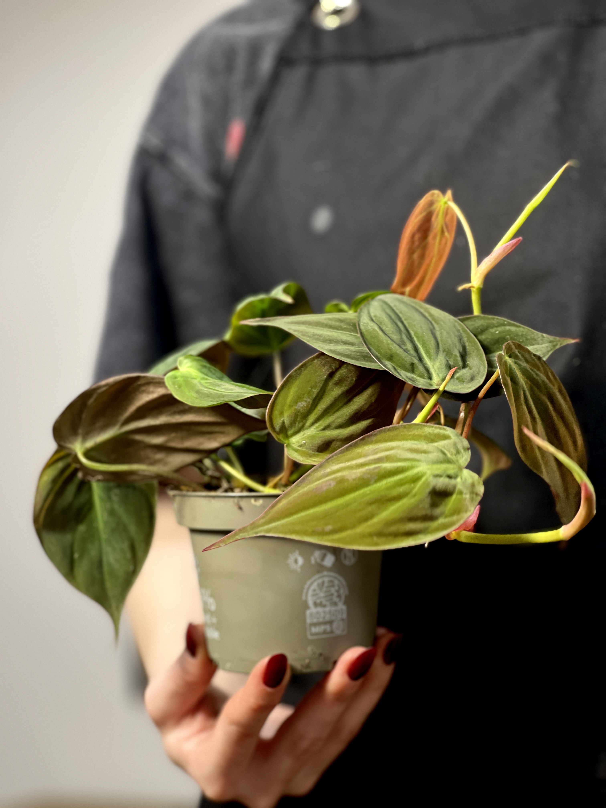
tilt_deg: +1.4
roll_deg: +1.6
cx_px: 303
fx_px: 1797
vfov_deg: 25.3
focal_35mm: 77
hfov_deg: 19.1
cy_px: 404
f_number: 2.8
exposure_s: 1/33
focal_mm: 9
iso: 160
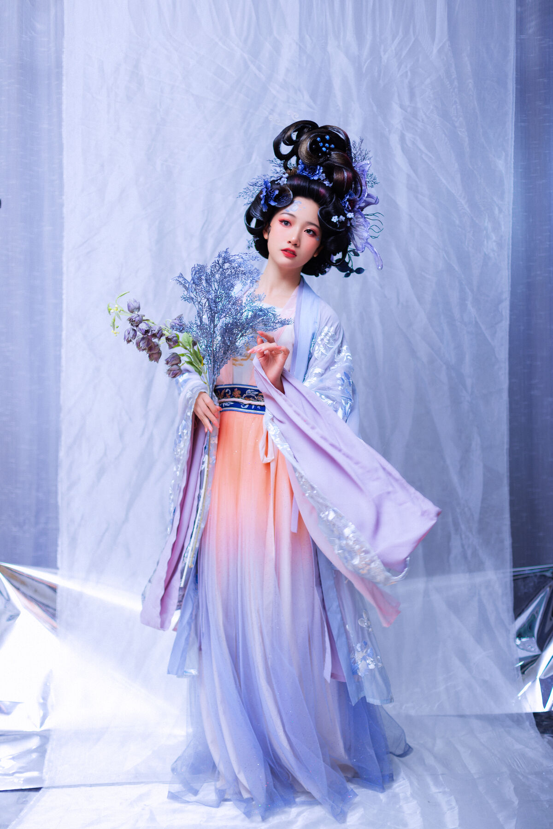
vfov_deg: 39.6
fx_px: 1152
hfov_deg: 27.0
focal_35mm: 50
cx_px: 276
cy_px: 414
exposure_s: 1/160
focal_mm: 50
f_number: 2
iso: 100
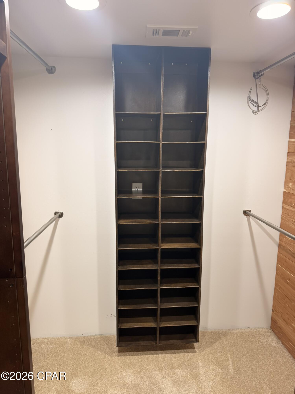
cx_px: 148
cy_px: 197
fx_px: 273
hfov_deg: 56.8
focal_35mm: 24
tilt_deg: -10.7
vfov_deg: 71.6
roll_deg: -0.5
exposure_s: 1/60
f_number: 1.78
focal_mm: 6.76
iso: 125
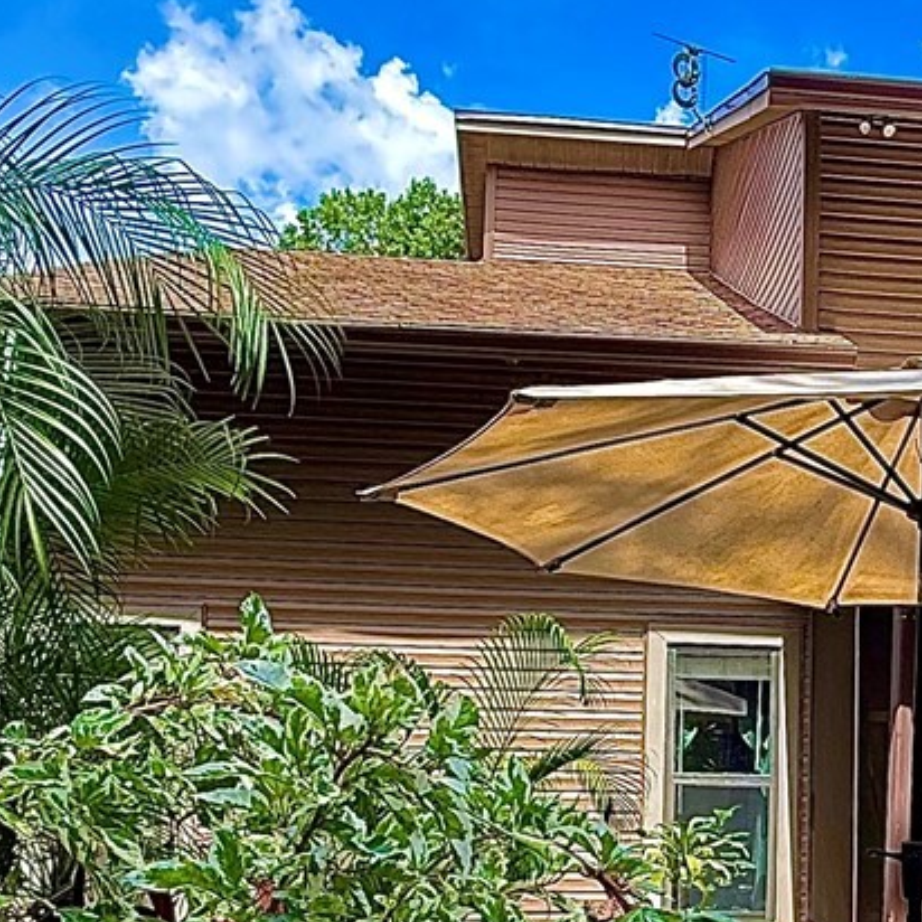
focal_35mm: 48
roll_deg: -0.7
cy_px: 716
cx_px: 756
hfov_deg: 34.1
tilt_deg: +3.0
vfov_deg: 34.4
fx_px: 1446
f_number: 2.2
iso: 64
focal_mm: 2.22
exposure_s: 1/465
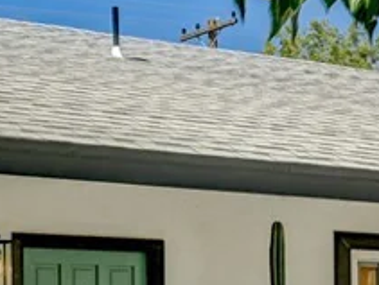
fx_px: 1174
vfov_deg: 13.4
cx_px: 239
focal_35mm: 107
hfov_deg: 18.3
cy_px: 374
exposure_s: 1/500
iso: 640
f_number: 9
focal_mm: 23
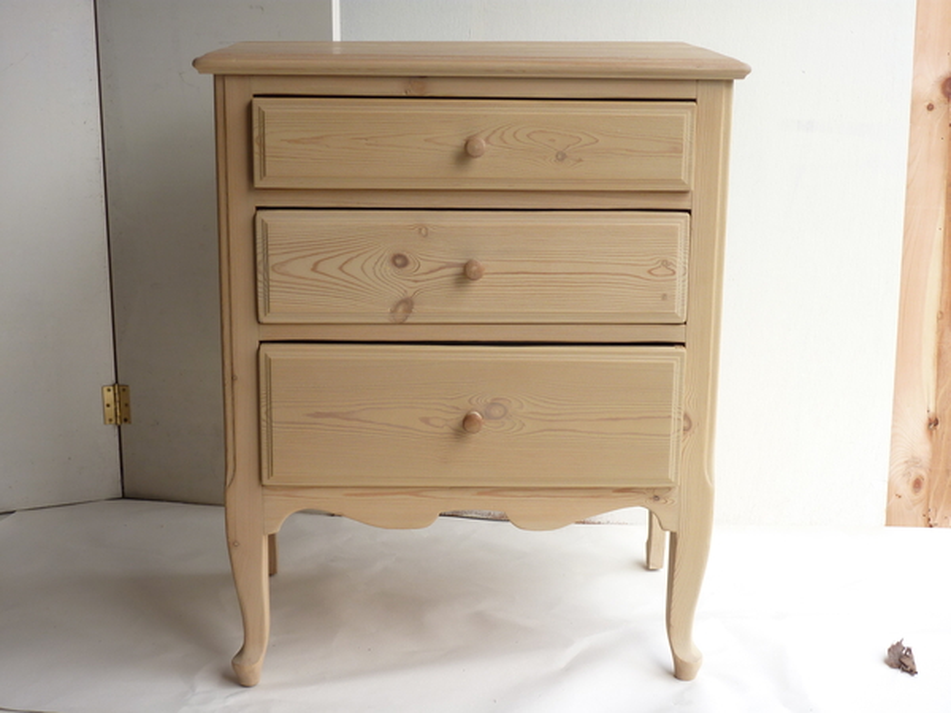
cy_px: 356
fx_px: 1429
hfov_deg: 36.8
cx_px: 476
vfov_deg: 28.0
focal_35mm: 52
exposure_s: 1/60
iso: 80
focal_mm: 8.5
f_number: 3.8
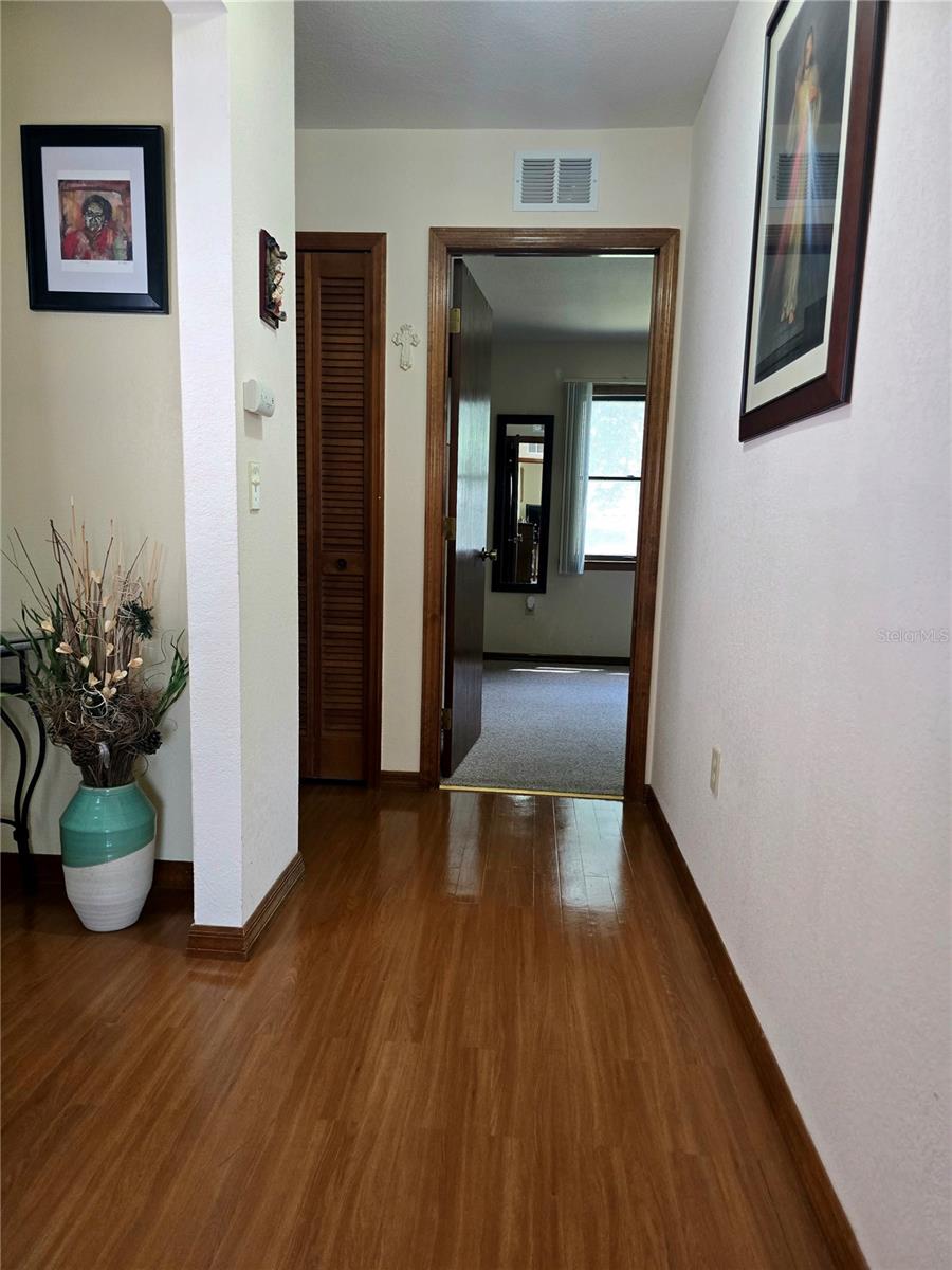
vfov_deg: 73.9
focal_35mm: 23
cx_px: 476
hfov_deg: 58.9
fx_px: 843
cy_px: 635
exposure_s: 1/120
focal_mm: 6.3
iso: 500
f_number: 1.7
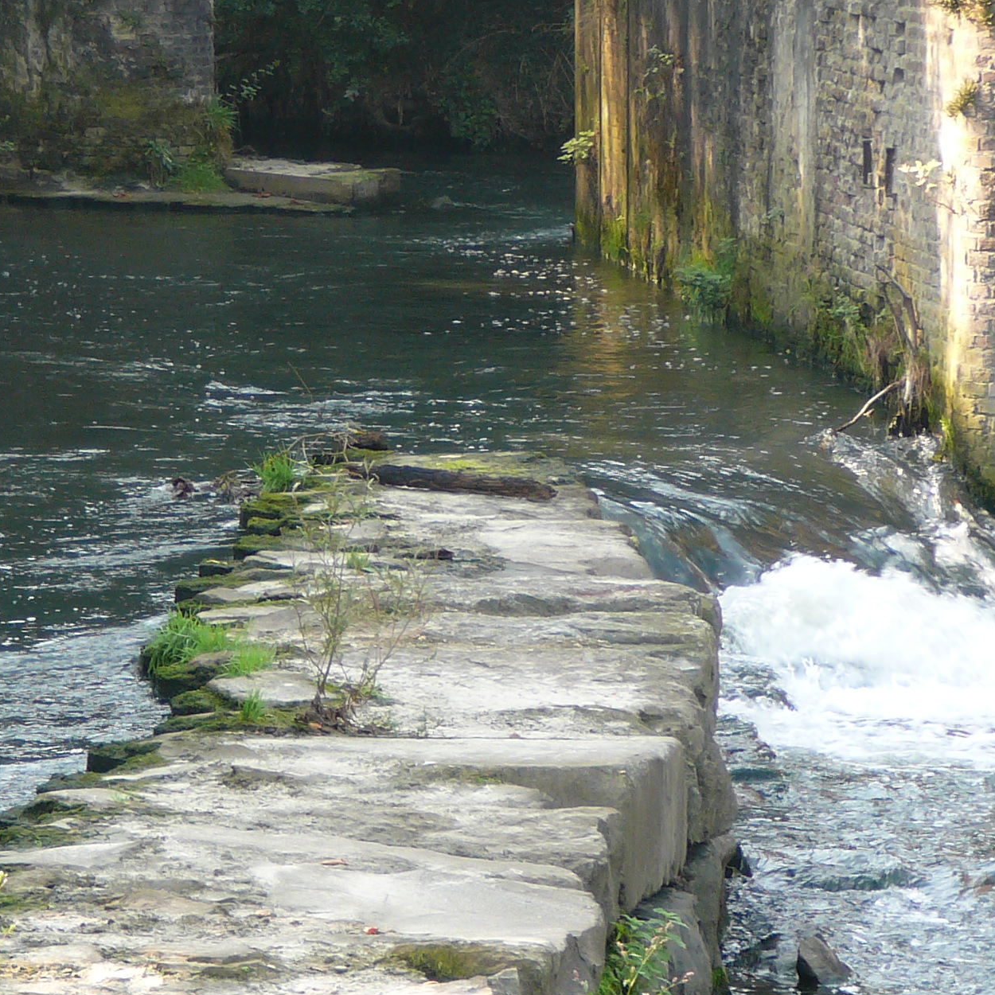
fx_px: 8715
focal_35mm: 268
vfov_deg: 6.5
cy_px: 393
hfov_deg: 6.5
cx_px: 336
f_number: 4
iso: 80
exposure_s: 1/60
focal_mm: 22
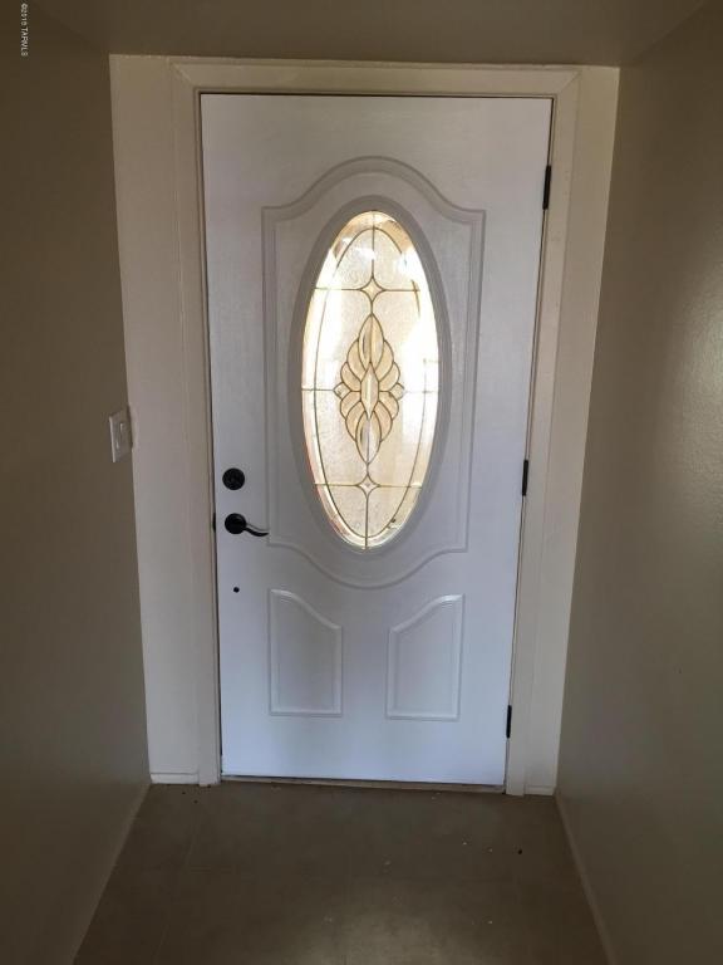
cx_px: 362
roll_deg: -0.5
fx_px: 808
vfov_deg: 61.7
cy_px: 482
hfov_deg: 48.2
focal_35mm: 29
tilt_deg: -15.0
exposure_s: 1/30
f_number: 2.2
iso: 64
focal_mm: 4.15
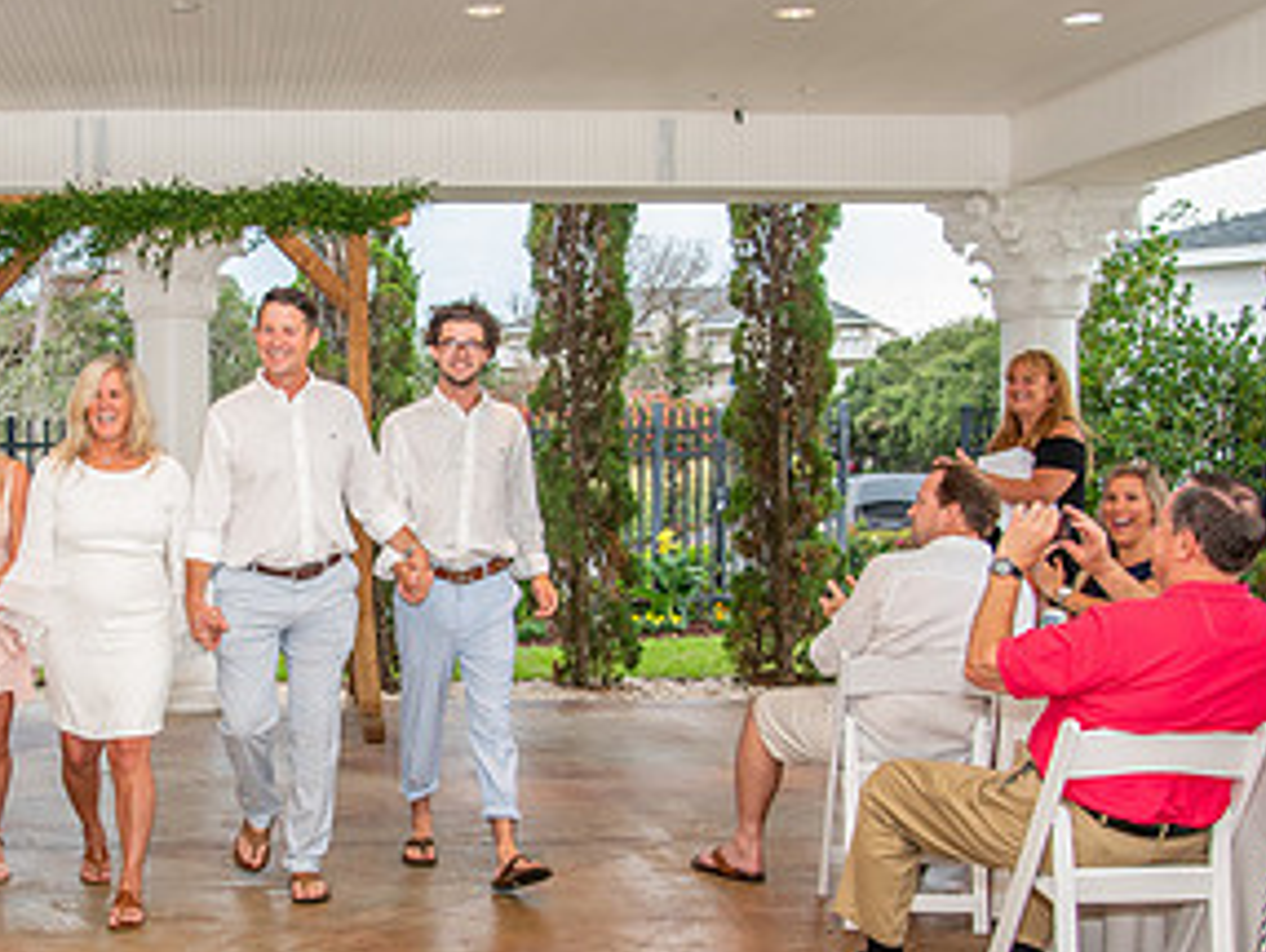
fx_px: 1794
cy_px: 587
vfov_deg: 29.6
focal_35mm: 49
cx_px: 266
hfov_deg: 37.6
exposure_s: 1/125
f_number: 4
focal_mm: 24
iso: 400
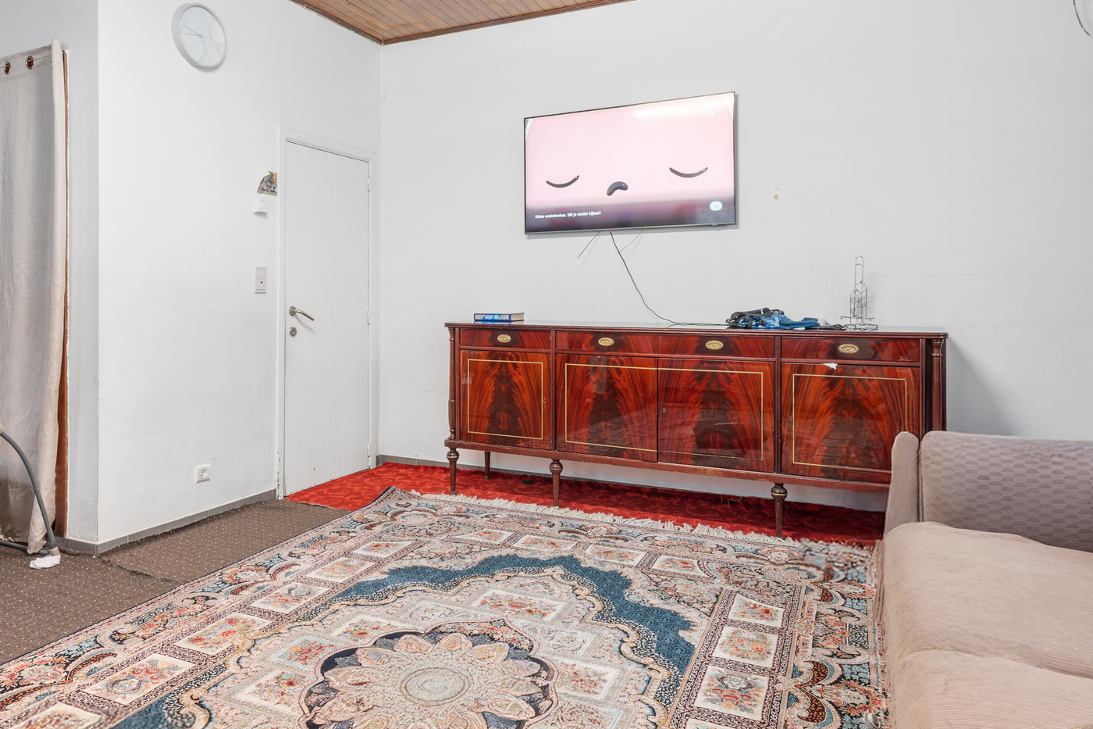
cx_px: 514
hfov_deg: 73.7
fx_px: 729
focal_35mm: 24
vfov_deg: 52.7
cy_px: 291
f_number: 11
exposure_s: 8
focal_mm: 14
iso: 250
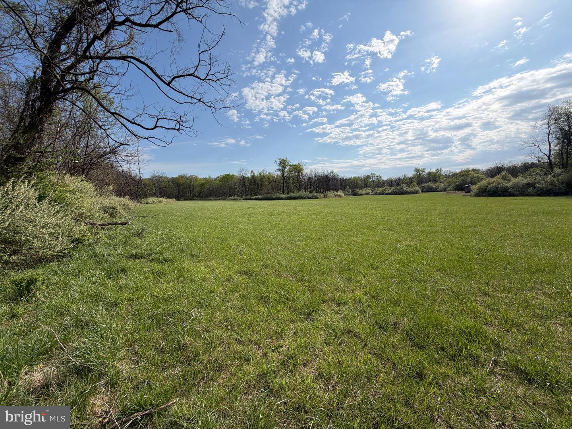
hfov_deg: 102.1
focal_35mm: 14
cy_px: 214
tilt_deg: -2.0
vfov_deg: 85.7
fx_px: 231
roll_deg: +2.7
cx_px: 286
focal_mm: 2.22
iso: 20
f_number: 2.2
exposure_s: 1/1431
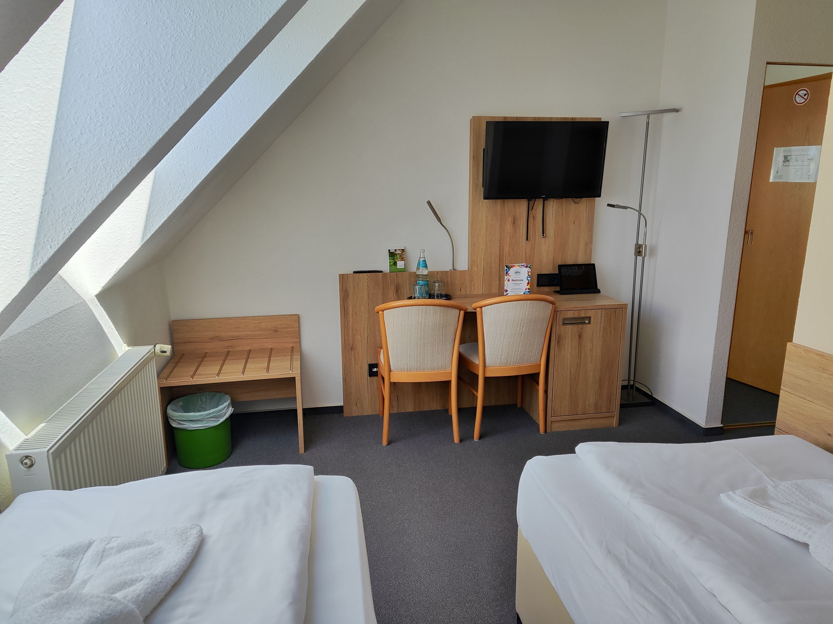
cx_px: 416
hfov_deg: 73.9
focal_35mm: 23
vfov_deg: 58.9
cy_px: 312
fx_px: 553
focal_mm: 5.4
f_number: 1.8
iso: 50
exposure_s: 1/536
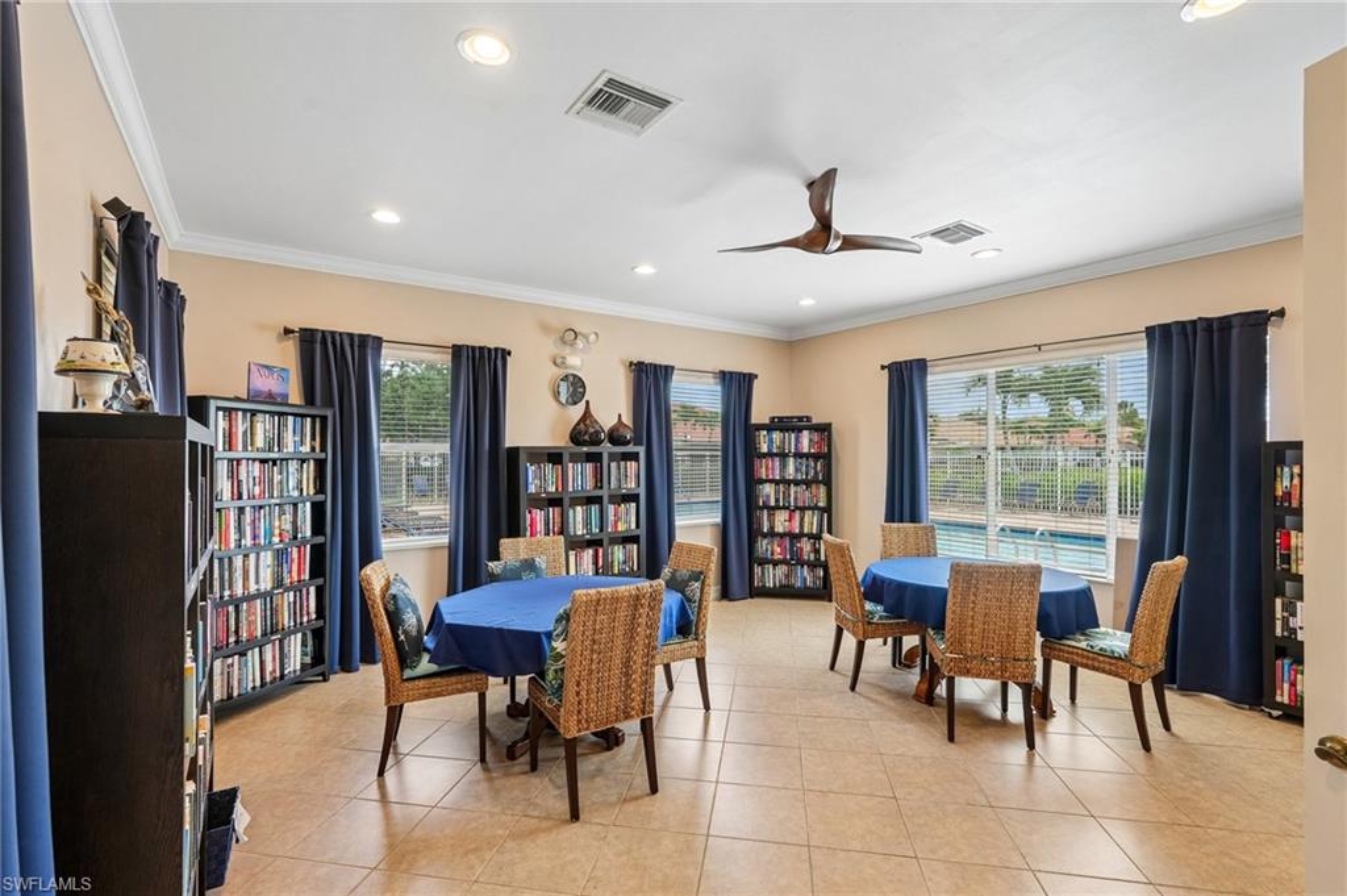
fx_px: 598
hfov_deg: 96.8
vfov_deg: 73.7
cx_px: 674
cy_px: 448
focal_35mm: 16
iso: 400
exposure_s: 1/30
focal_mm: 16
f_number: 8
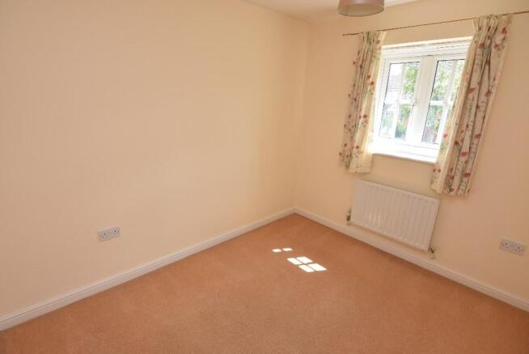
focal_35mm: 16
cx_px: 264
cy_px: 177
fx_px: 243
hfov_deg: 94.9
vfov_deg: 72.1
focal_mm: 11
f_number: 5.6
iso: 320
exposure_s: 1/125
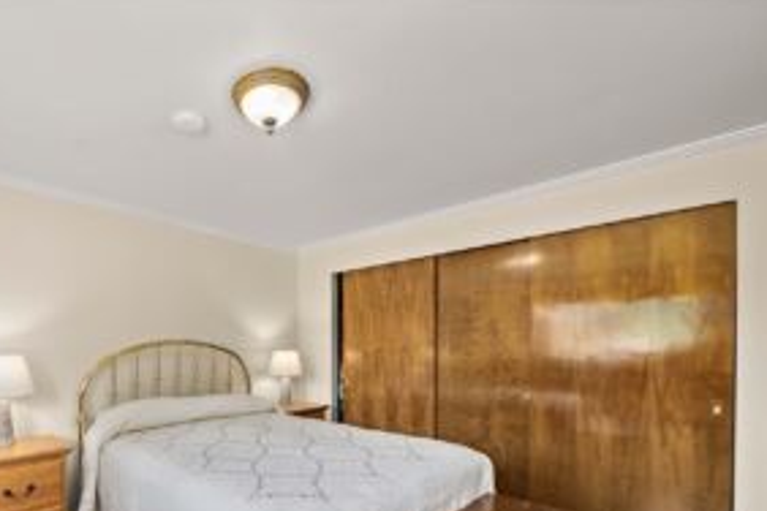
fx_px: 362
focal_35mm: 17
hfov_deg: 89.6
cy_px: 349
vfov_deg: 68.1
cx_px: 250
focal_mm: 12
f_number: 7.1
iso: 1000
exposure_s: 1/10
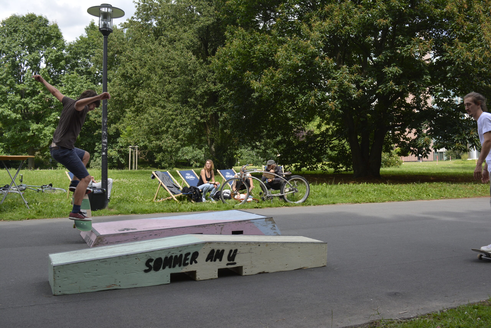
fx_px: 491
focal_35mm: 36
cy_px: 164
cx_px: 246
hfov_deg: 53.1
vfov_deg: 36.9
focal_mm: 24
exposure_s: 1/500
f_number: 8
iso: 500
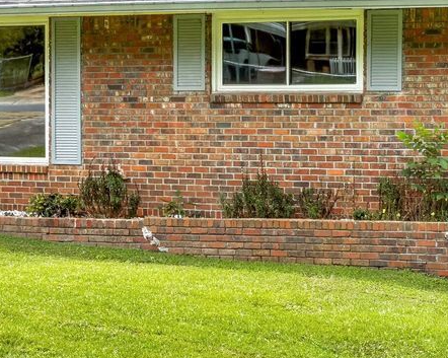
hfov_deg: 16.6
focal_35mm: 116
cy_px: 122
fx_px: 1537
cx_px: 157
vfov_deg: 13.3
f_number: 1.8
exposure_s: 1/1900
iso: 64
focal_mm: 6.76
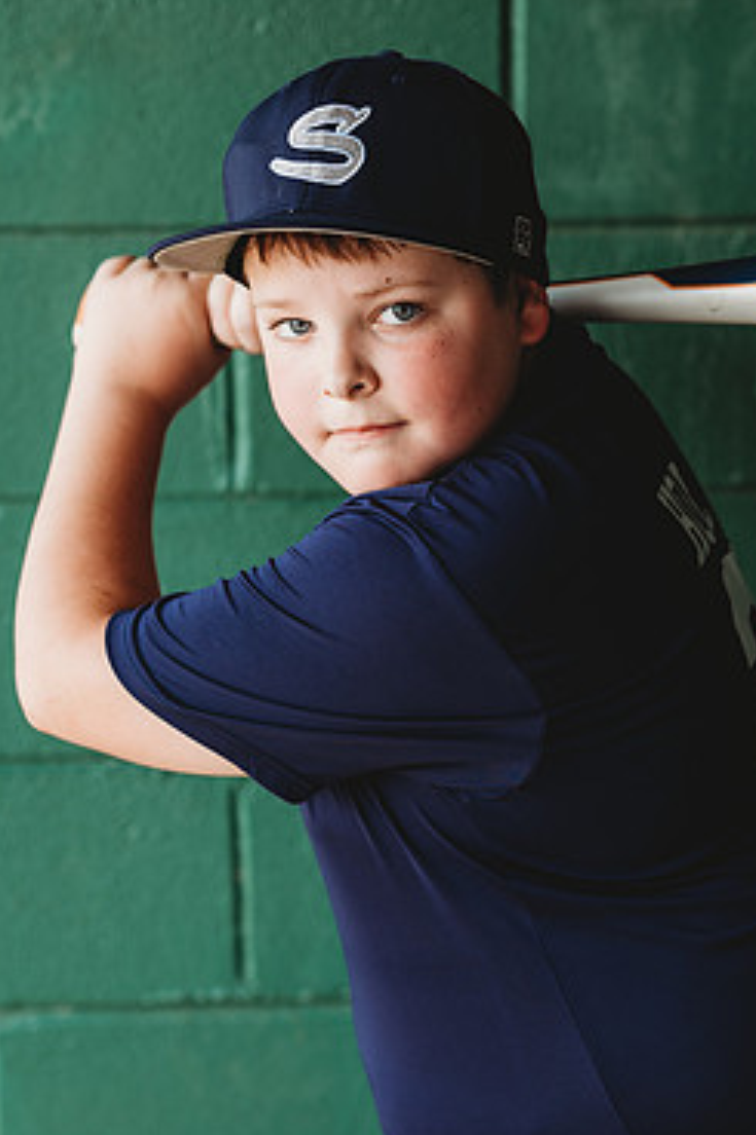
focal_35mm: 104
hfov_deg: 13.1
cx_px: 451
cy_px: 632
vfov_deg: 19.6
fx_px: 3279
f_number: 2.8
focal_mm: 85
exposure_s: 1/80
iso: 100
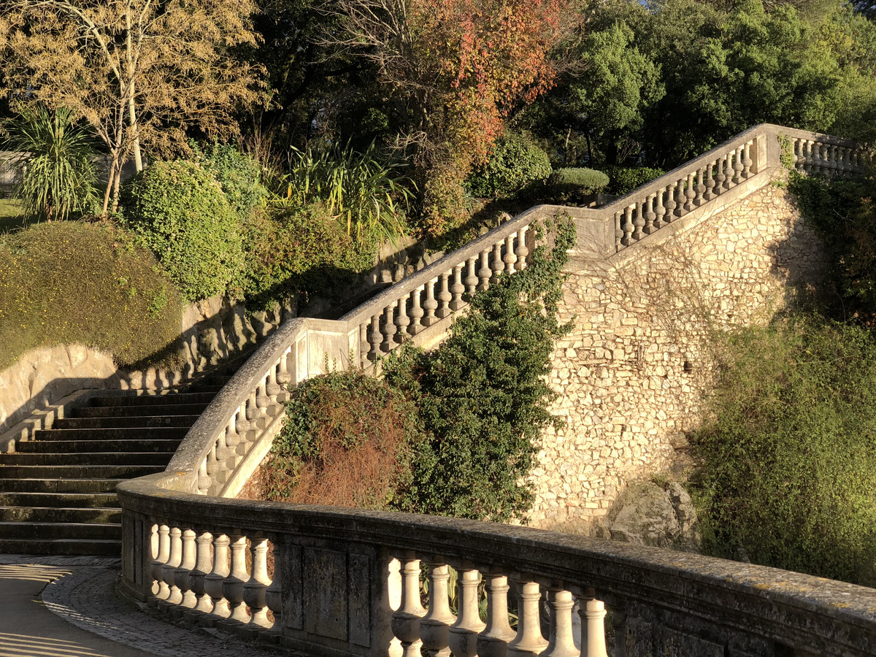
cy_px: 328
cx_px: 438
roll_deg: +1.9
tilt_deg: +4.0
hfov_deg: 36.8
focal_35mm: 52
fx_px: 1316
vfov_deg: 28.0
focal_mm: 6
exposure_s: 1/306
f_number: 2.4
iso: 16
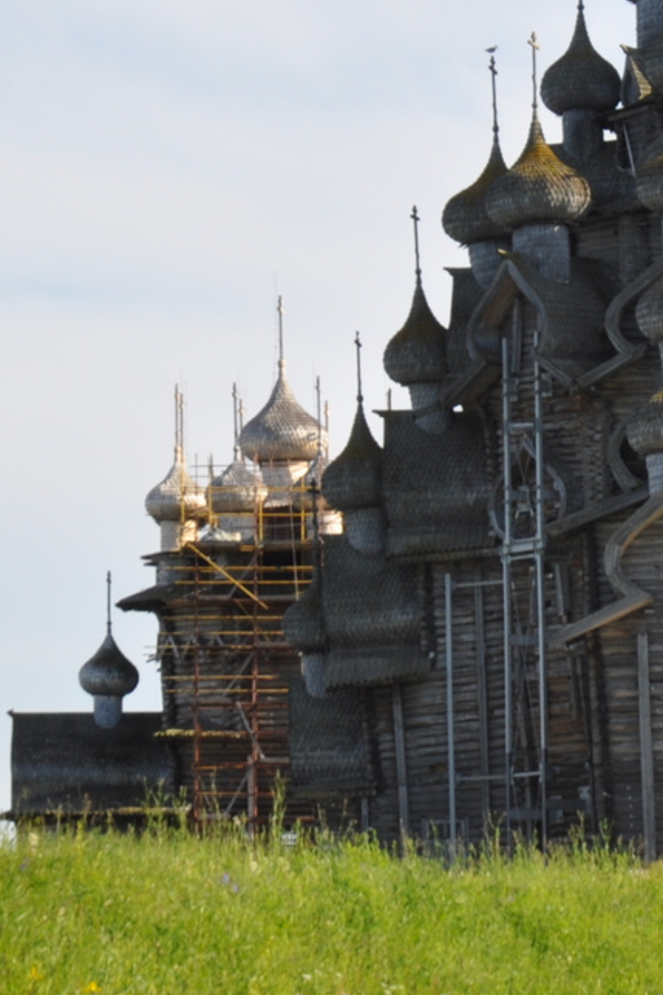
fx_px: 4864
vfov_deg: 11.7
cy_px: 312
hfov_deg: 7.8
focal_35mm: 176
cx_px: 615
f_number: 13
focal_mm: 42
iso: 200
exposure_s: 1/160
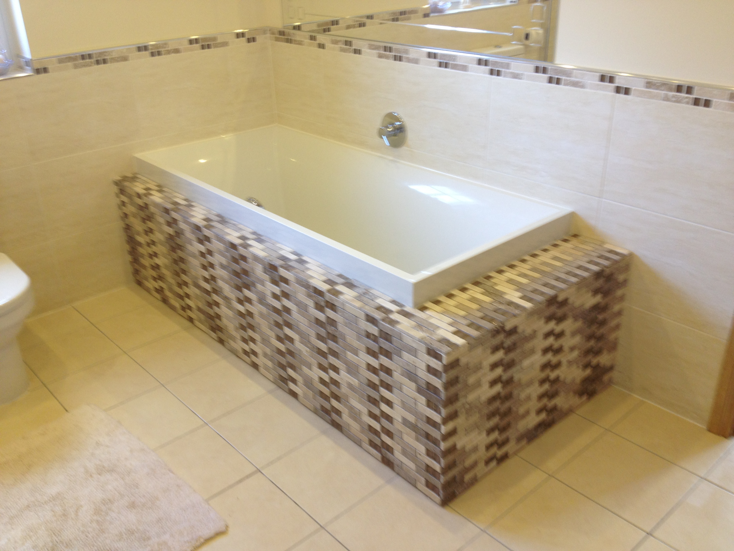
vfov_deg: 40.7
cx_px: 367
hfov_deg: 52.6
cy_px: 276
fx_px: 742
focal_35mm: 35
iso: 64
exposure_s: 1/20
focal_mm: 4.28
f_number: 2.4
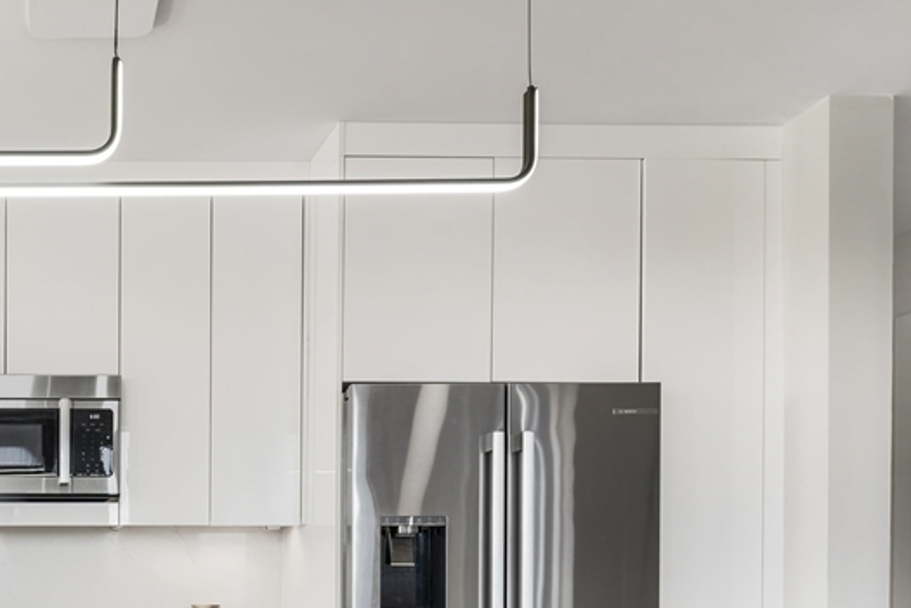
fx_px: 987
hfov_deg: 43.5
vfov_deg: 32.1
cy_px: 579
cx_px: 31
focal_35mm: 39
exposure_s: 1/3
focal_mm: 20
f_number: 5.6
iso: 64
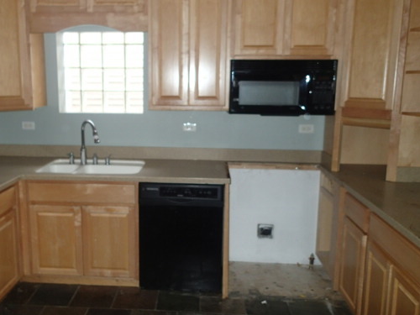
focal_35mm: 32
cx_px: 161
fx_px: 388
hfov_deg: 56.2
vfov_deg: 44.1
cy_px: 148
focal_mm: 4.5
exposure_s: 1/30
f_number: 2
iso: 200
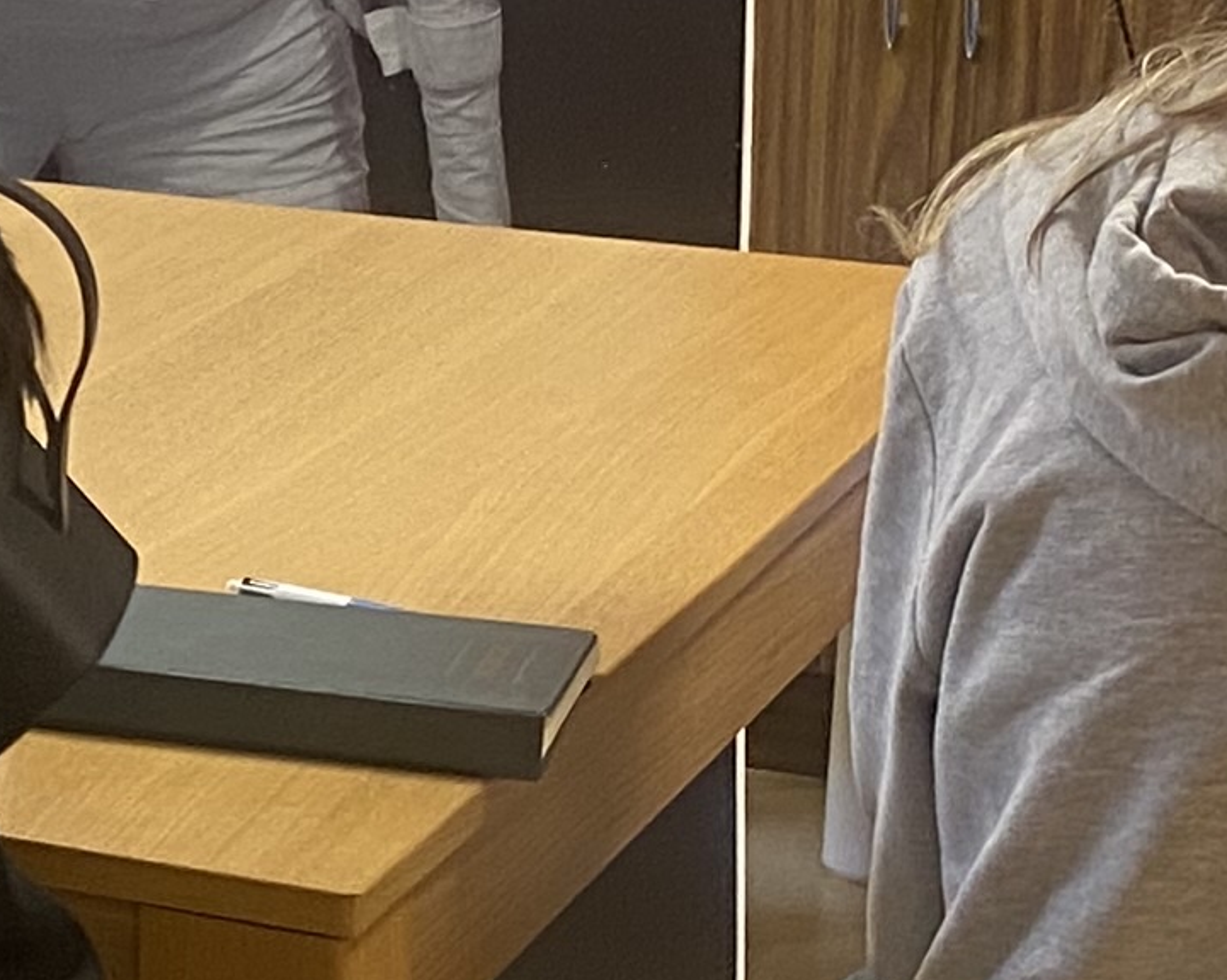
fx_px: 5154
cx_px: -950
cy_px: 146
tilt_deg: -10.9
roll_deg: -0.2
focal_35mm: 142
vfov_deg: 10.8
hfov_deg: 12.5
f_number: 1.8
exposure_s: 1/50
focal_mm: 4.25
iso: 80
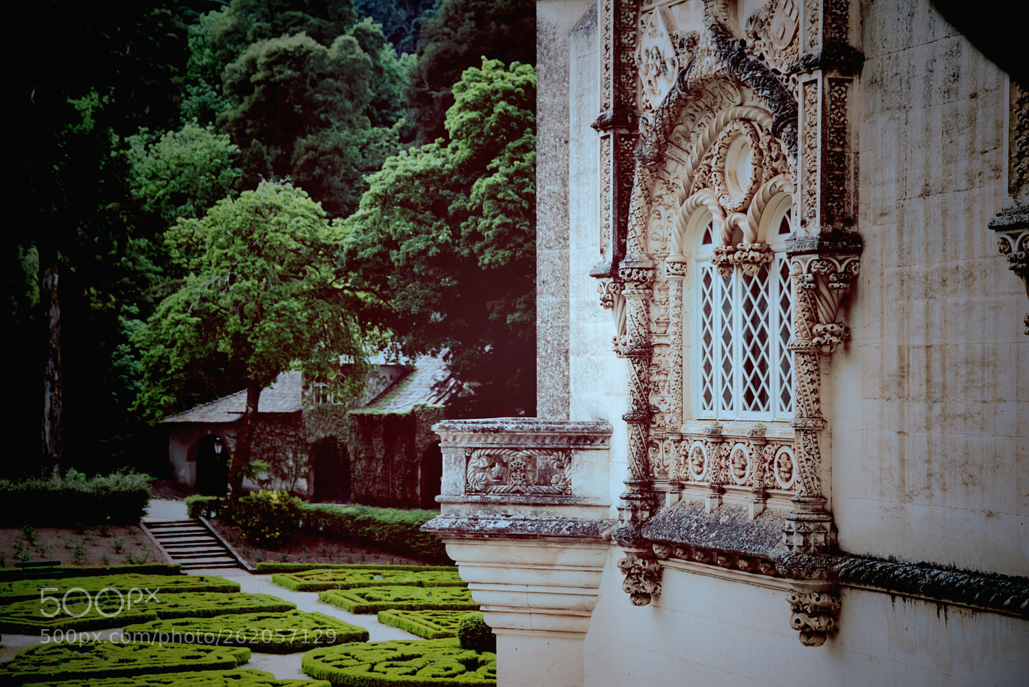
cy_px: 344
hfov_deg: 27.0
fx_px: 2144
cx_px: 514
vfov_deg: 18.2
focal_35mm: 75
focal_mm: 75
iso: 400
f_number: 6.3
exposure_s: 1/160
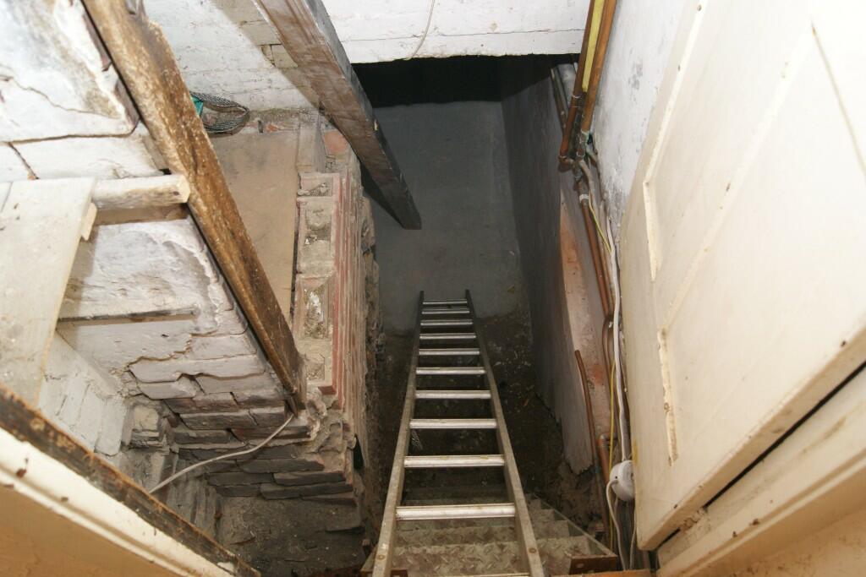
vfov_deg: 47.9
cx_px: 433
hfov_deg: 67.4
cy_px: 288
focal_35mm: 27
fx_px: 650
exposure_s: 1/60
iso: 400
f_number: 5.6
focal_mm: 18
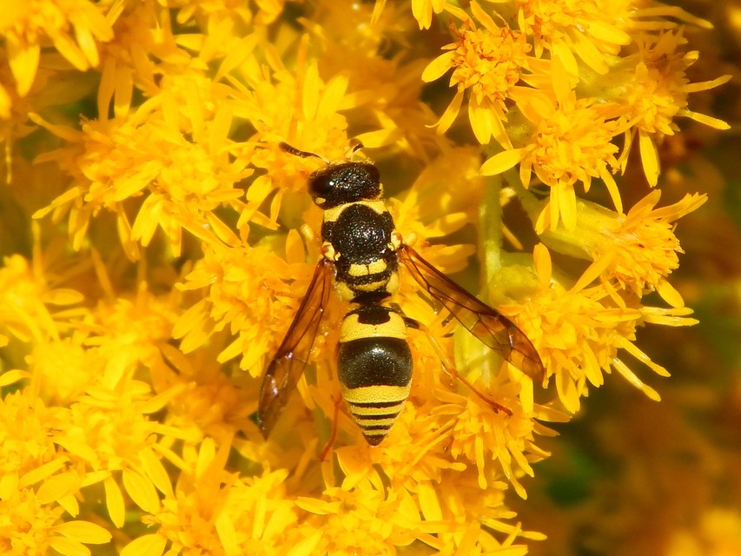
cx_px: 370
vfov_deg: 11.3
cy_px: 278
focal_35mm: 131
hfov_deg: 15.1
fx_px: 2805
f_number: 4.8
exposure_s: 1/800
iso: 125
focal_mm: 23.4
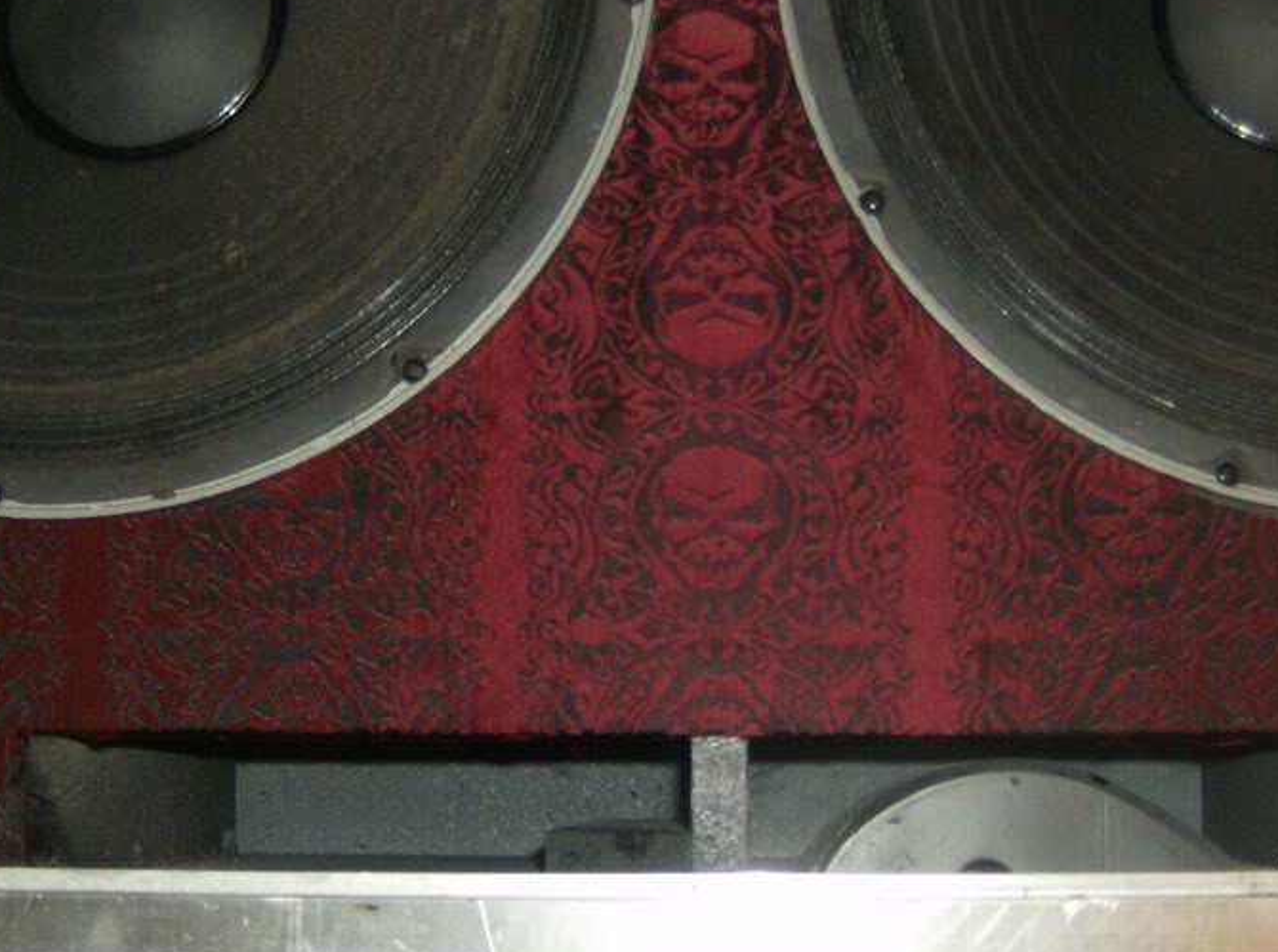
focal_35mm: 55
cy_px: 545
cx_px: 708
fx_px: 2025
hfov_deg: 35.0
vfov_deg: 26.4
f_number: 2.8
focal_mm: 6
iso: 200
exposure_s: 1/60
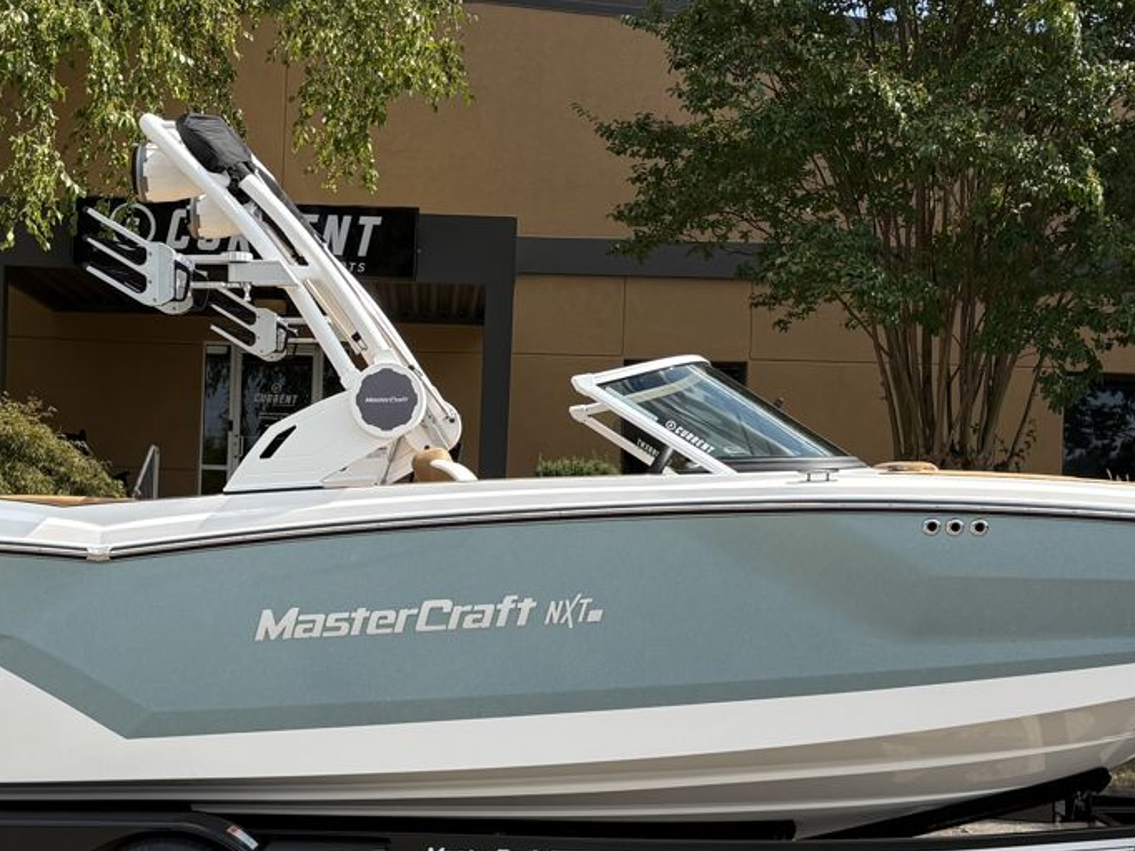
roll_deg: -1.2
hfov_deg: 31.5
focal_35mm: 61
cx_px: 393
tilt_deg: +0.7
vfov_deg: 24.0
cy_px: 521
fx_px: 1999
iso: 50
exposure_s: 1/2283
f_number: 1.6
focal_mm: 5.96
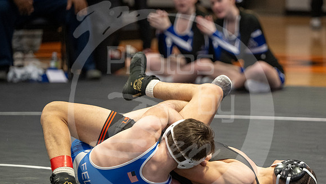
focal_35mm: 295
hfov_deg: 7.3
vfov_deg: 4.1
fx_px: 2551
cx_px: 213
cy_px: 165
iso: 3200
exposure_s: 1/1000
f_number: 2.8
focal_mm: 175
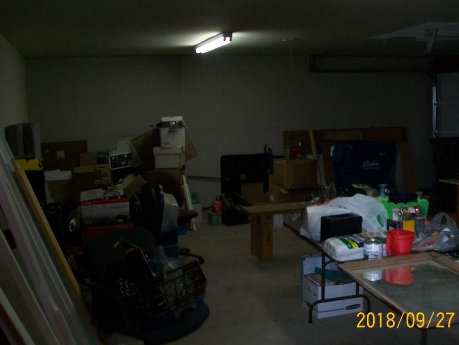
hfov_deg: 49.0
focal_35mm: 38
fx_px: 504
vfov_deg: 37.7
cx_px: 237
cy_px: 179
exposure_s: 1/60
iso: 160
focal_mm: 6
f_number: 2.7
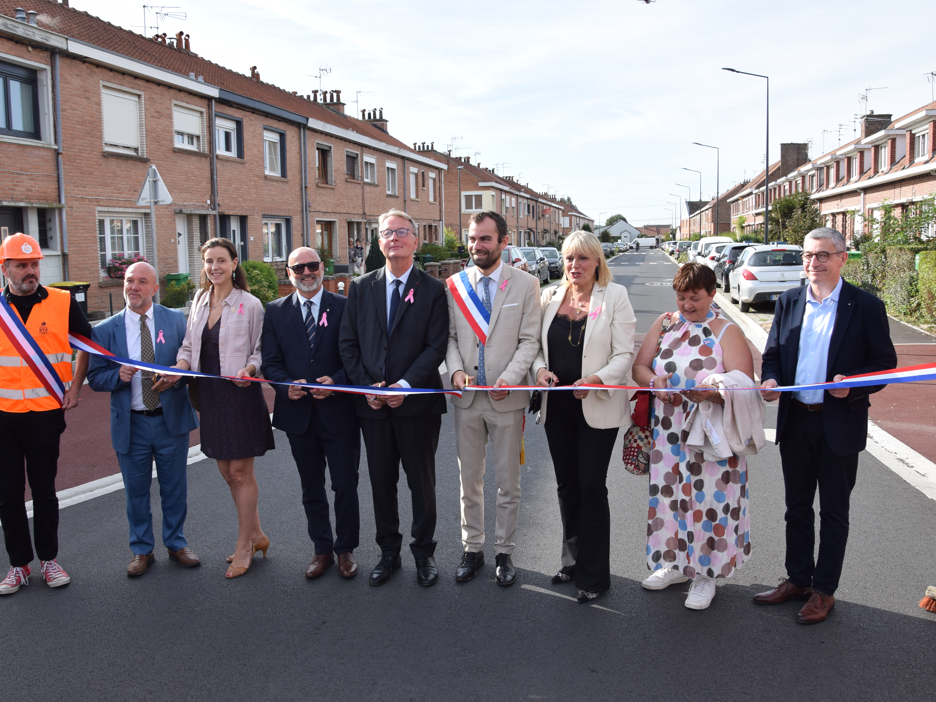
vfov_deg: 46.8
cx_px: 448
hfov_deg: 59.9
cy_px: 346
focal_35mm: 30
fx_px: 811
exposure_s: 1/250
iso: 200
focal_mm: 18
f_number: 8
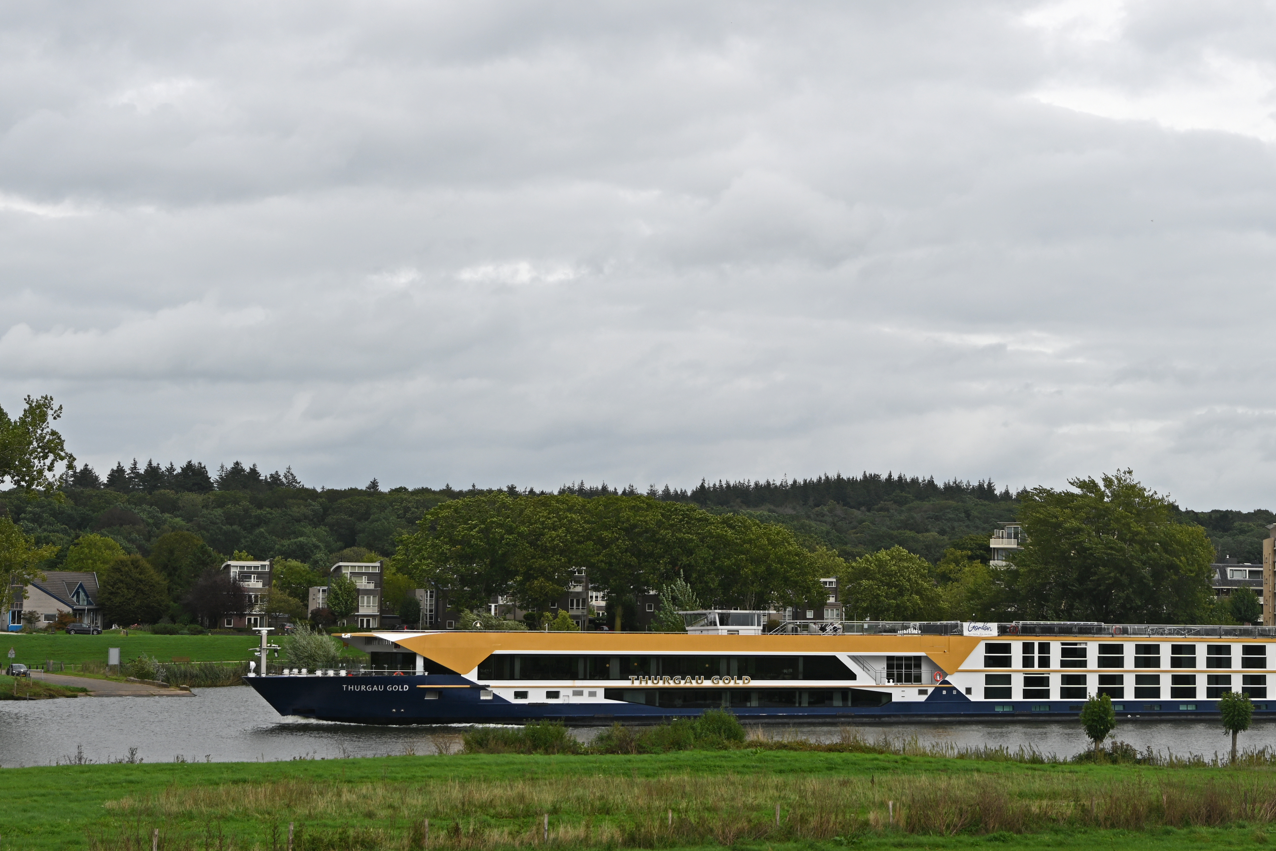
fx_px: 2729
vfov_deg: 17.7
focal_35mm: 77
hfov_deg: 26.2
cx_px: 806
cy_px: 371
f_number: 7.1
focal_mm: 44
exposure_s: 1/320
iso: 100
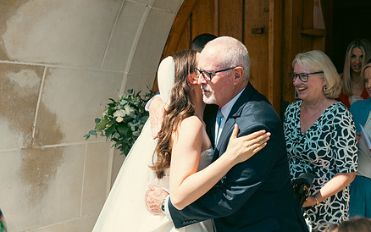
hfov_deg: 37.3
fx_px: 546
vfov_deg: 24.0
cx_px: 232
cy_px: 105
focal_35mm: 54
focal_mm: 40
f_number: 3.5
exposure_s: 1/640
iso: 100
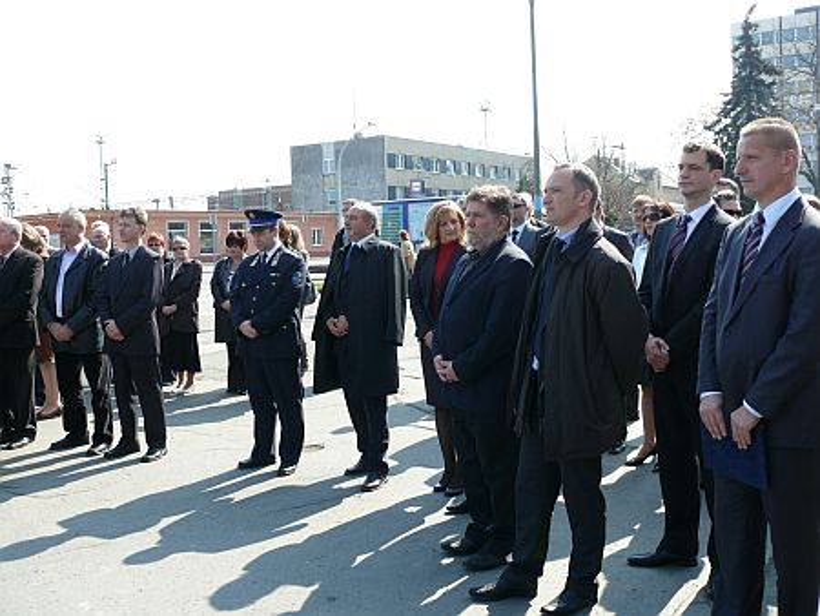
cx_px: 410
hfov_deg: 52.6
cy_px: 308
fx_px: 830
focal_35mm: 35
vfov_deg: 40.7
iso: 100
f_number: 4.5
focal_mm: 7.4
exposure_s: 1/250
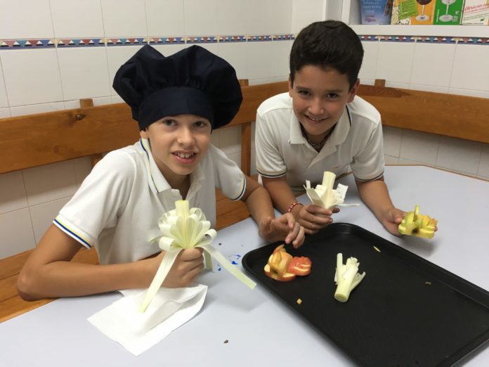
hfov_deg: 61.7
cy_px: 184
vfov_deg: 48.2
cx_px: 244
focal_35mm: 29
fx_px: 410
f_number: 2.2
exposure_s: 1/33
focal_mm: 4.15
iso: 100
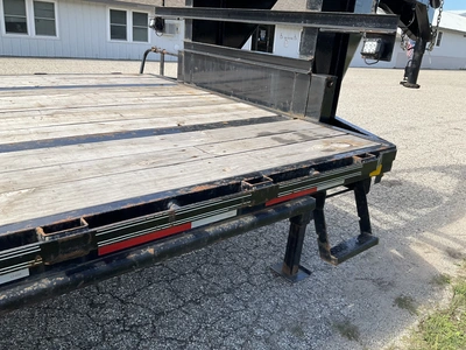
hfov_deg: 61.7
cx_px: 233
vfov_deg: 48.2
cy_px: 175
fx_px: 390
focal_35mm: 29
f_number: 1.8
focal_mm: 3
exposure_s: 1/855
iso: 25
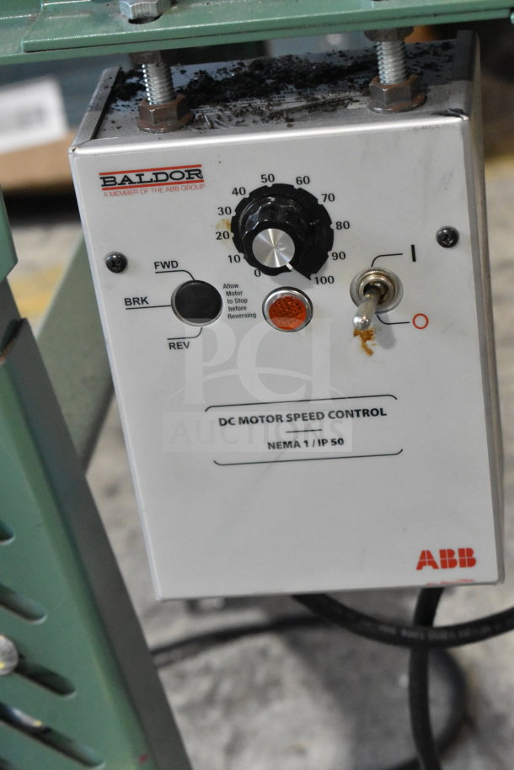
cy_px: 385
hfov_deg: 16.6
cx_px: 257
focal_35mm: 82
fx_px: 1767
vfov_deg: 24.6
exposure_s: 1/250
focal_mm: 55
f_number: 8
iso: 6400
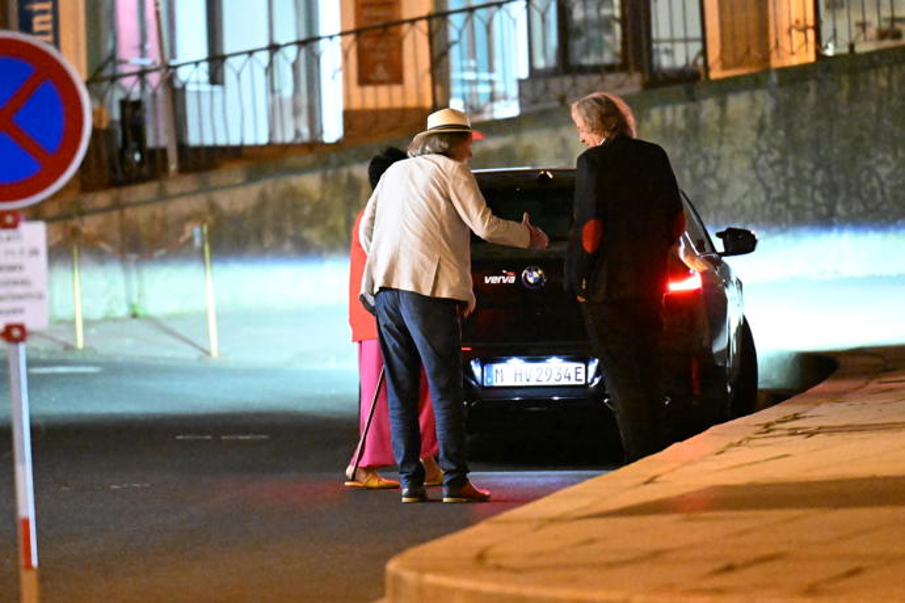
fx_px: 7541
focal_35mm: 300
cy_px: 302
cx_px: 452
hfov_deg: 6.9
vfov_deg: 4.6
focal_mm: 200
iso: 32000
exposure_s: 1/100
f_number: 2.8
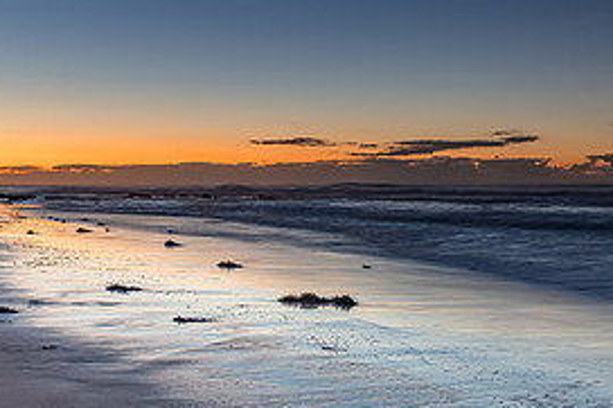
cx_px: 457
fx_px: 885
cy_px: 272
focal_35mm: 52
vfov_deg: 25.8
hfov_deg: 37.3
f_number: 3.2
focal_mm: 16
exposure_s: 1.6
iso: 400
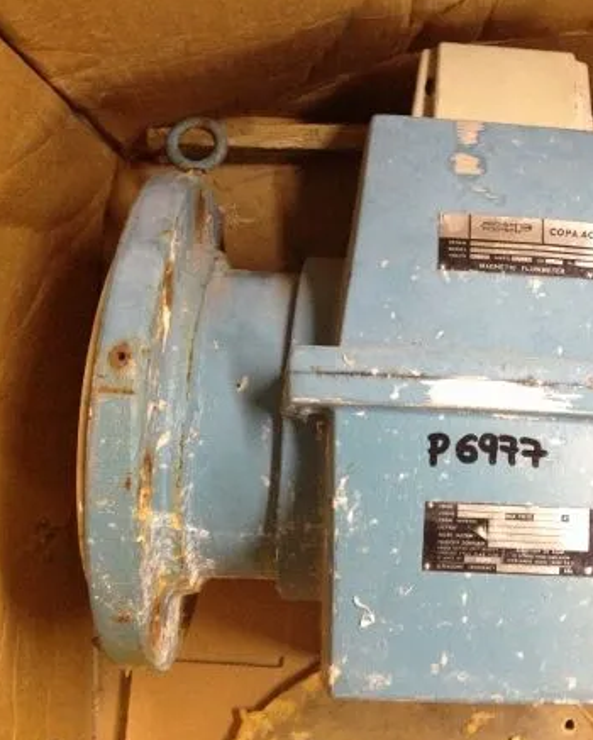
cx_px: 485
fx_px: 1096
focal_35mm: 50
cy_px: 339
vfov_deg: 37.3
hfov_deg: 29.5
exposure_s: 1/17
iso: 400
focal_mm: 4.28
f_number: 2.4
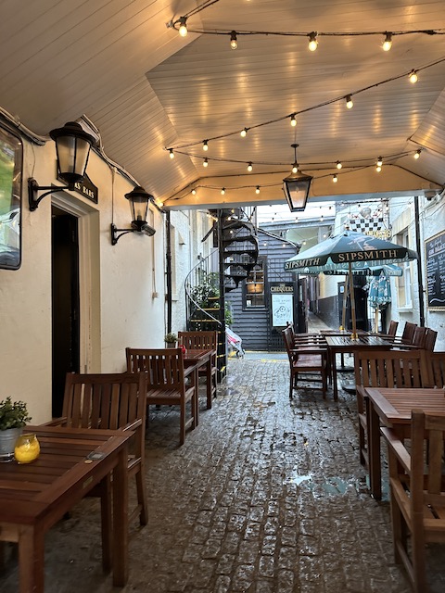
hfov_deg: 56.8
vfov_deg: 71.6
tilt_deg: +4.7
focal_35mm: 24
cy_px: 296
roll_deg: +1.4
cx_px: 222
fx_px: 411
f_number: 1.78
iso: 160
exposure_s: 1/50
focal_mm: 6.86
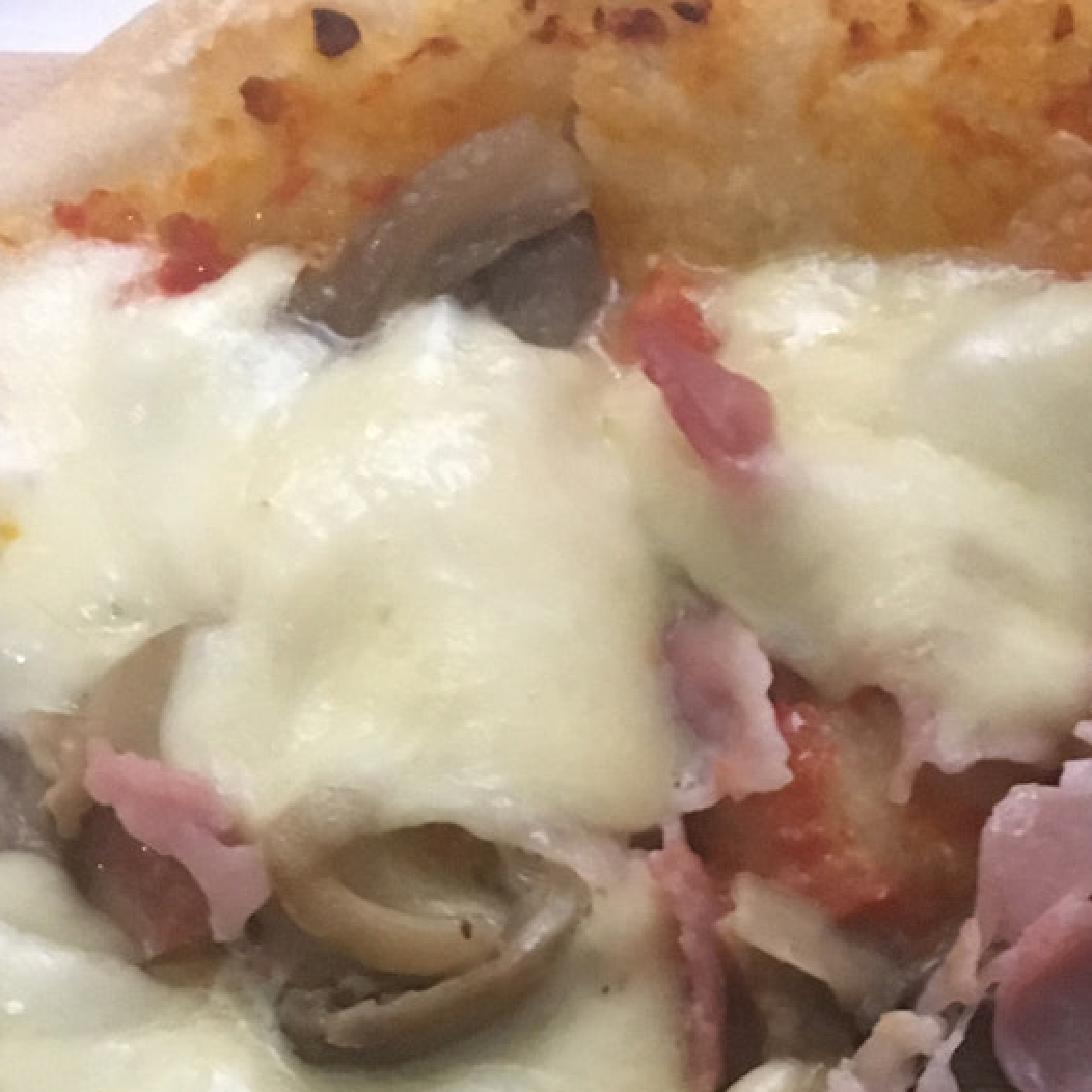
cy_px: 1356
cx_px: 710
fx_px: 2784
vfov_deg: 20.6
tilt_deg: -79.3
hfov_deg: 22.1
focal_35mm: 78
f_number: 2.2
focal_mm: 4.15
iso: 250
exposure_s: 1/17
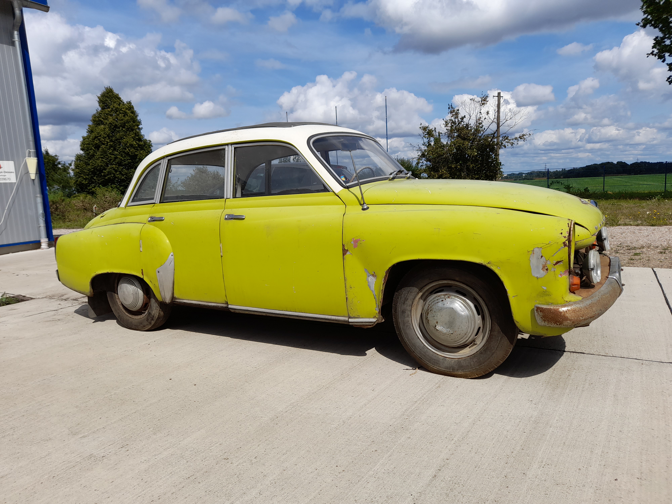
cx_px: 336
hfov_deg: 69.4
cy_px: 252
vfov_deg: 54.9
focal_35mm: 25
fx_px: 485
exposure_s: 1/1276
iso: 20
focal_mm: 4.6
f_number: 2
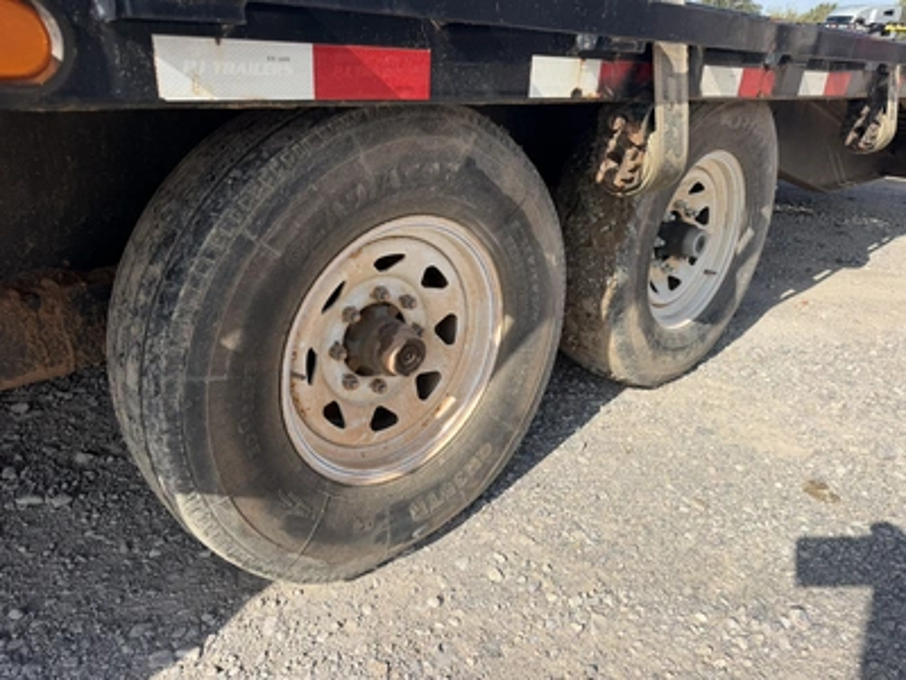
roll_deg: -1.7
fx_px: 628
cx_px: 453
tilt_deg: -24.1
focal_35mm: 24
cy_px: 340
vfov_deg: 56.8
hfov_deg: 71.6
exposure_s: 1/4673
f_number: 1.78
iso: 80
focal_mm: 6.76
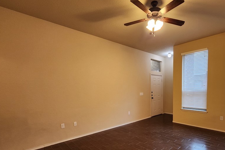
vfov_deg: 65.7
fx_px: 113
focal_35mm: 18
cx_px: 137
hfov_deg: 88.6
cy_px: 99
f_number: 2.2
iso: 400
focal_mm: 2.2
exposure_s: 1/60
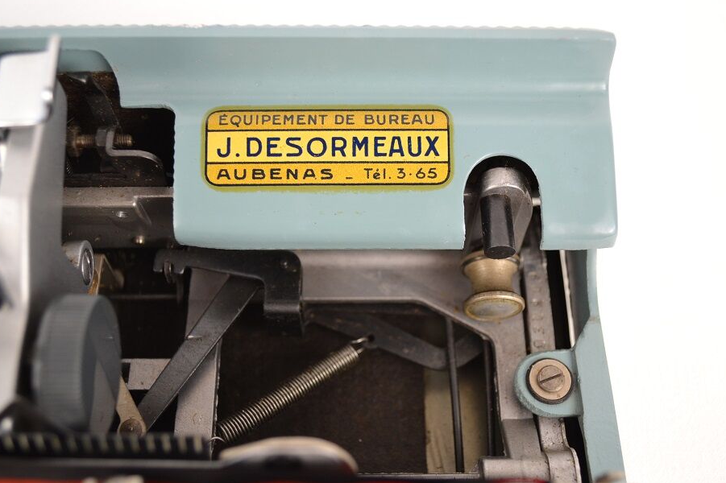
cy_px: 239
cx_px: 361
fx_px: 867
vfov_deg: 31.2
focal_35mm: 43
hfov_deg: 45.4
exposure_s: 1/60
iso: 400
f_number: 4.5
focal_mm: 28
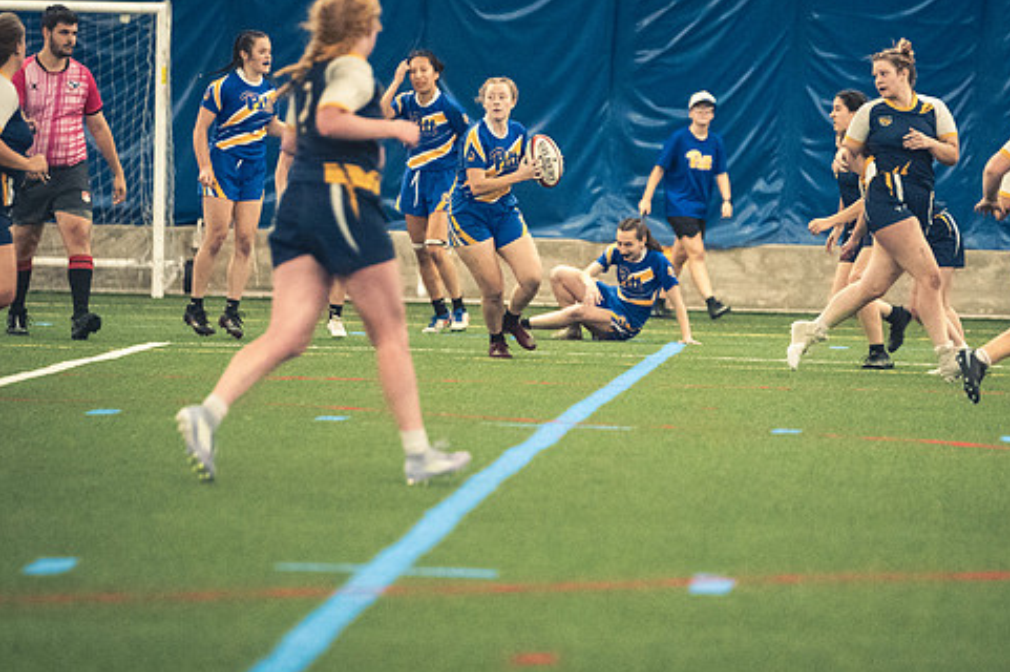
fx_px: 10149
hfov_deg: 5.7
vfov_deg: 3.8
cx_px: 588
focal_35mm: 362
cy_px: 309
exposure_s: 1/500
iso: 12800
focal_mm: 200
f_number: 2.8
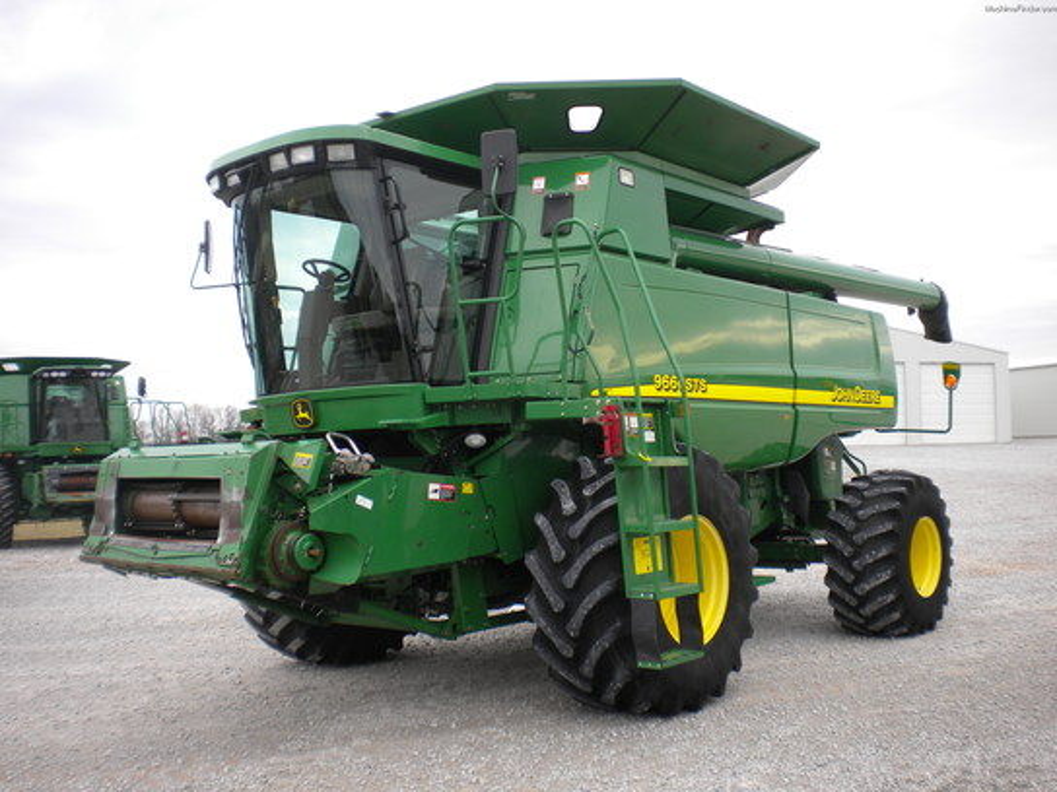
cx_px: 528
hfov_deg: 52.6
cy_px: 396
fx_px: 1069
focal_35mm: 35
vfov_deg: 40.7
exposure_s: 1/170
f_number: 4.6
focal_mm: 6.3
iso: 80
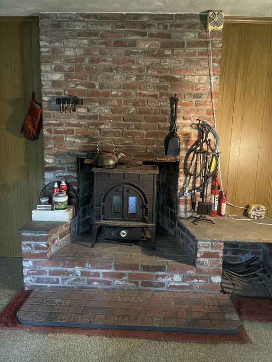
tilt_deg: -9.6
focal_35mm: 25
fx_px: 262
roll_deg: -1.5
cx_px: 136
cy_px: 181
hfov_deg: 54.9
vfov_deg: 69.4
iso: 800
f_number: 1.6
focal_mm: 5.1
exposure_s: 1/30
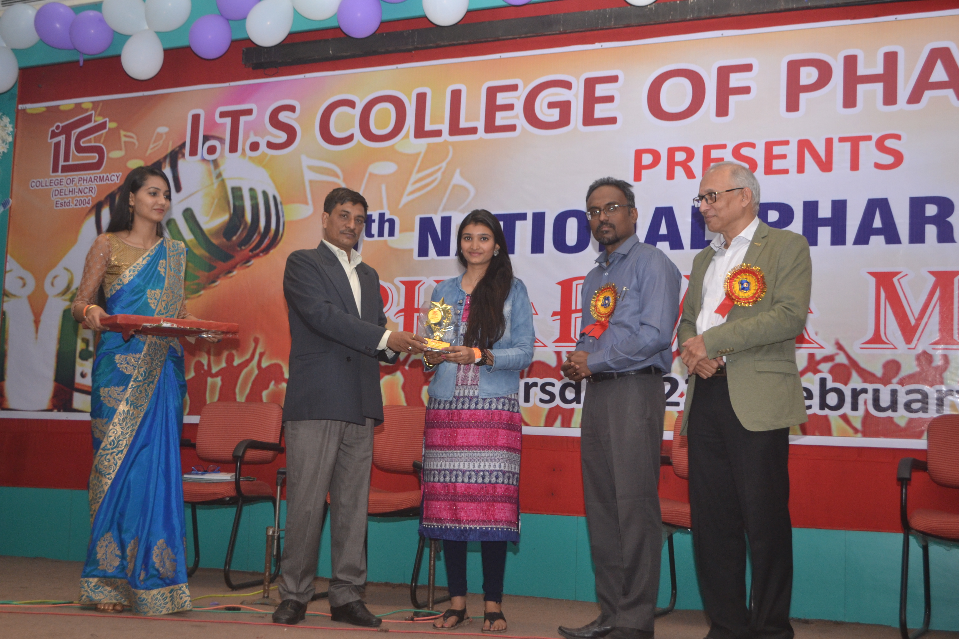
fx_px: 1279
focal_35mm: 48
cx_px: 480
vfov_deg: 28.1
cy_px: 320
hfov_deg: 41.1
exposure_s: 1/100
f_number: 5.6
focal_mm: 32
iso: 800
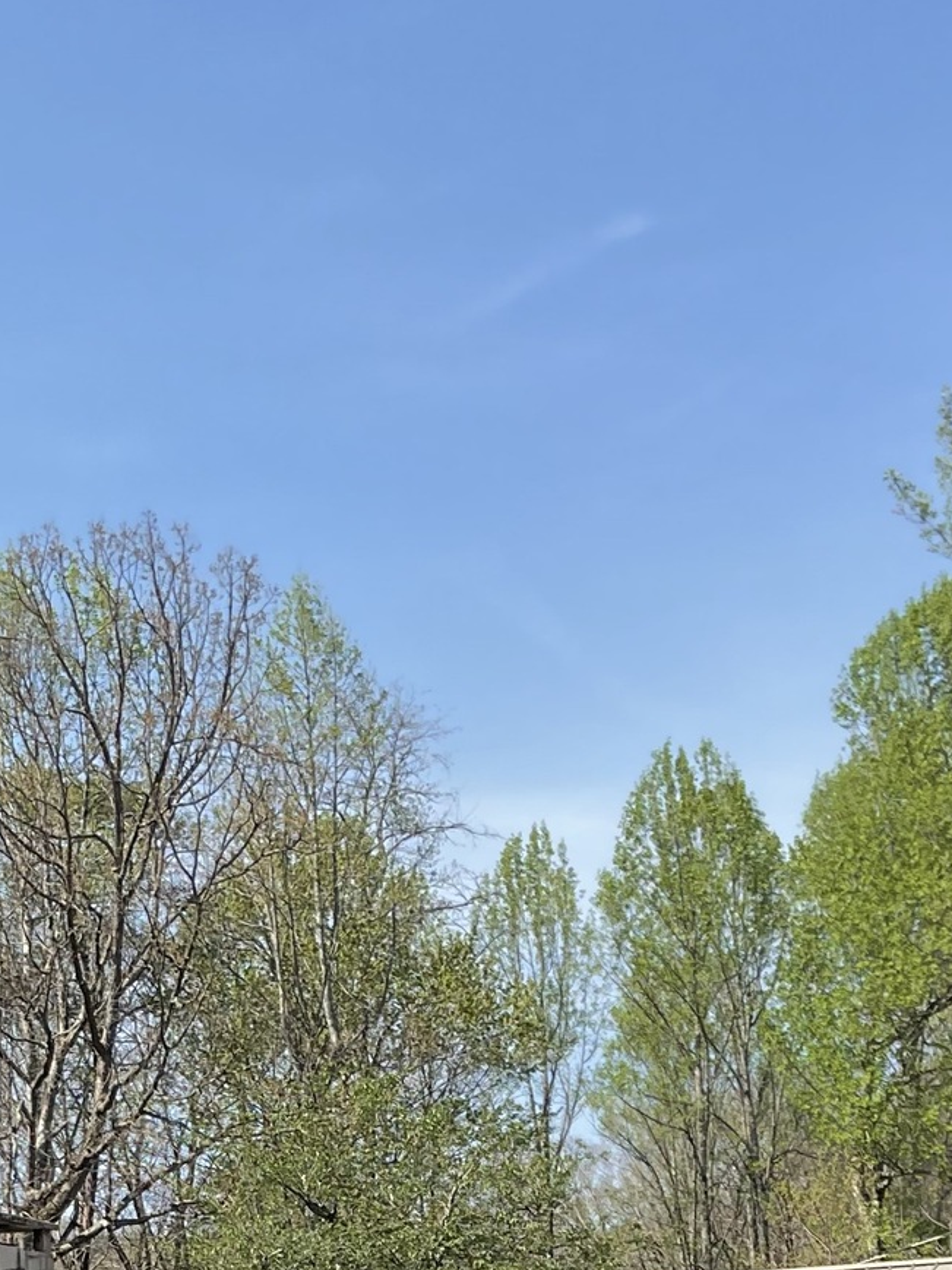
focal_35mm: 77
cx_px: 252
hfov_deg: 19.0
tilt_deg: +1.3
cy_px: 1563
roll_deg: +0.0
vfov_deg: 23.0
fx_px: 2824
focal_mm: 3
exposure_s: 1/1055
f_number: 1.8
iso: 16
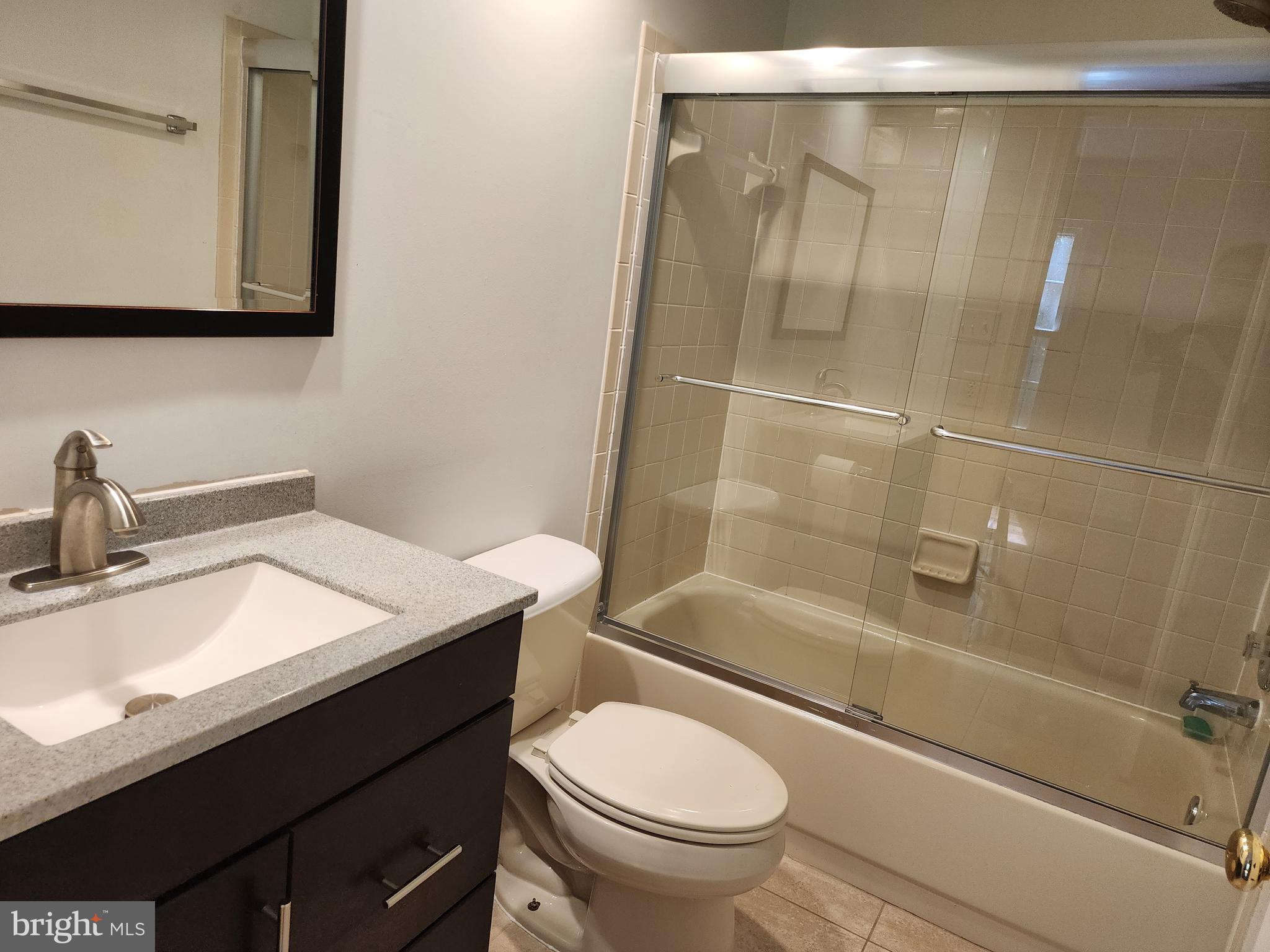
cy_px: 476
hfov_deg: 73.9
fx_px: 844
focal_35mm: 23
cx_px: 635
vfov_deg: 58.9
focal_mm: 6.4
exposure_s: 1/120
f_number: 1.8
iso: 200
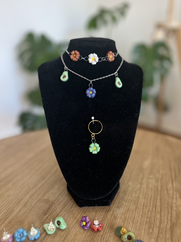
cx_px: 96
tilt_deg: -19.0
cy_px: 115
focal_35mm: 28
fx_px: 195
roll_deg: +0.8
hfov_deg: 49.7
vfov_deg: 63.4
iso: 250
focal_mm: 5.7
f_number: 1.5
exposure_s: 1/50
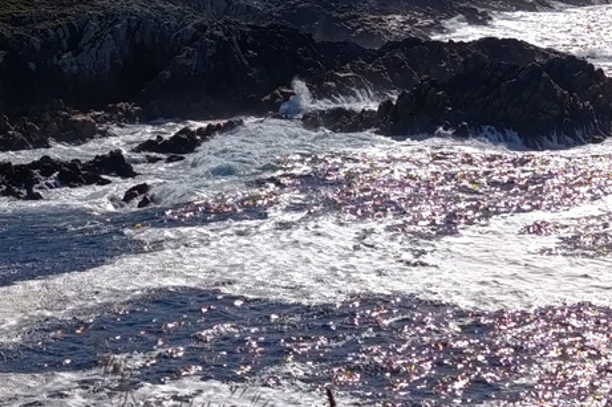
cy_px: 3
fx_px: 1801
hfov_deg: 19.3
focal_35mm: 106
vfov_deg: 12.8
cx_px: 300
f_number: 1.65
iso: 54
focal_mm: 6.11
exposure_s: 1/3185
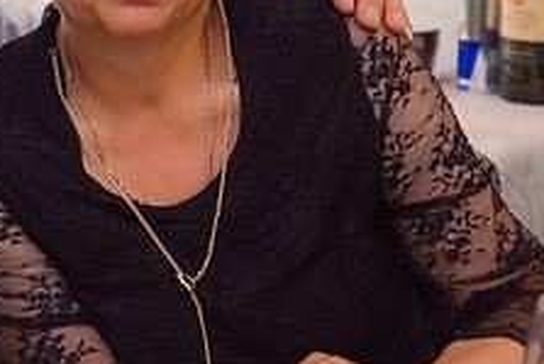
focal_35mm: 202
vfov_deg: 6.8
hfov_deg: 10.0
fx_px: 3054
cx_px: -139
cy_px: 30
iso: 1250
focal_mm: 62
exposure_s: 1/160
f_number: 2.8
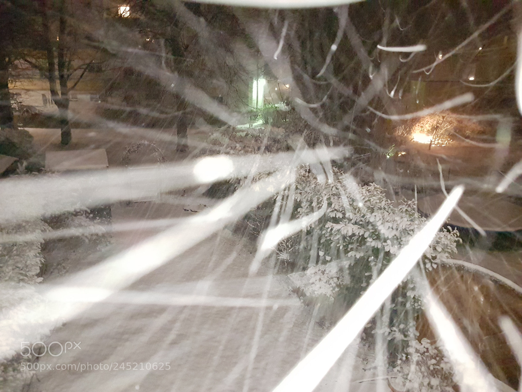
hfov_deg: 67.3
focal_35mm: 26
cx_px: 261
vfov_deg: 53.1
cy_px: 196
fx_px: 392
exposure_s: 1/10
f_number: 1.7
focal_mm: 4.2
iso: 1250
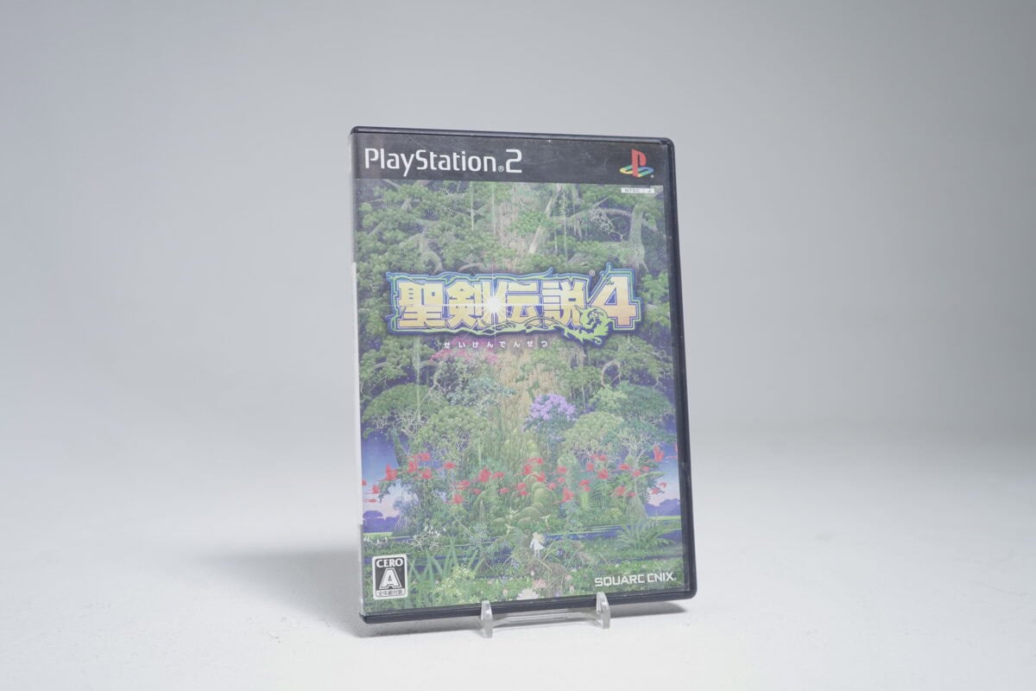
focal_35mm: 36
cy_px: 346
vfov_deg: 36.9
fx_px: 1036
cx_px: 518
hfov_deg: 53.1
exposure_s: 1/20
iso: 640
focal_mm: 36
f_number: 5.6
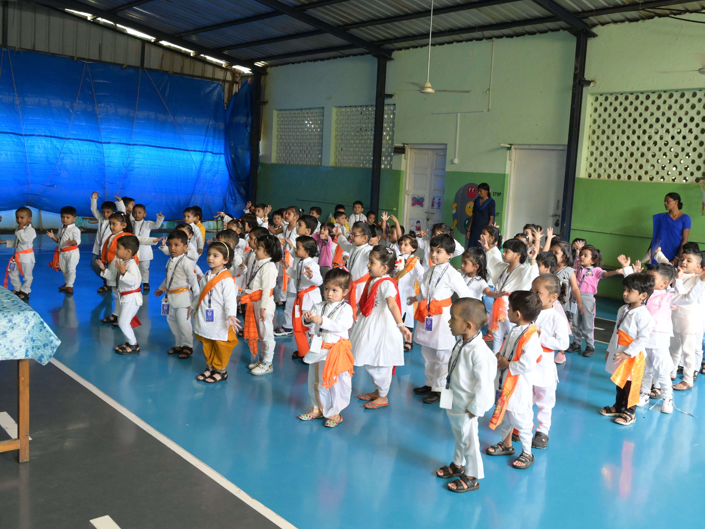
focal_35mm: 34
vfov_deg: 42.3
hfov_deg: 54.5
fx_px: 683
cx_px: 388
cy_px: 265
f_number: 7.1
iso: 8000
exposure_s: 1/160
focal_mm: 30.5
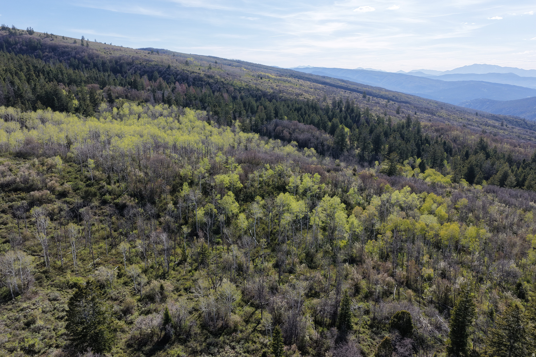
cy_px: 178
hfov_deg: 65.5
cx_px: 268
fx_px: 417
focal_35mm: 28
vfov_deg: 46.4
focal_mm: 14.45
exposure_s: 1/2500
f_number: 2.8
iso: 400
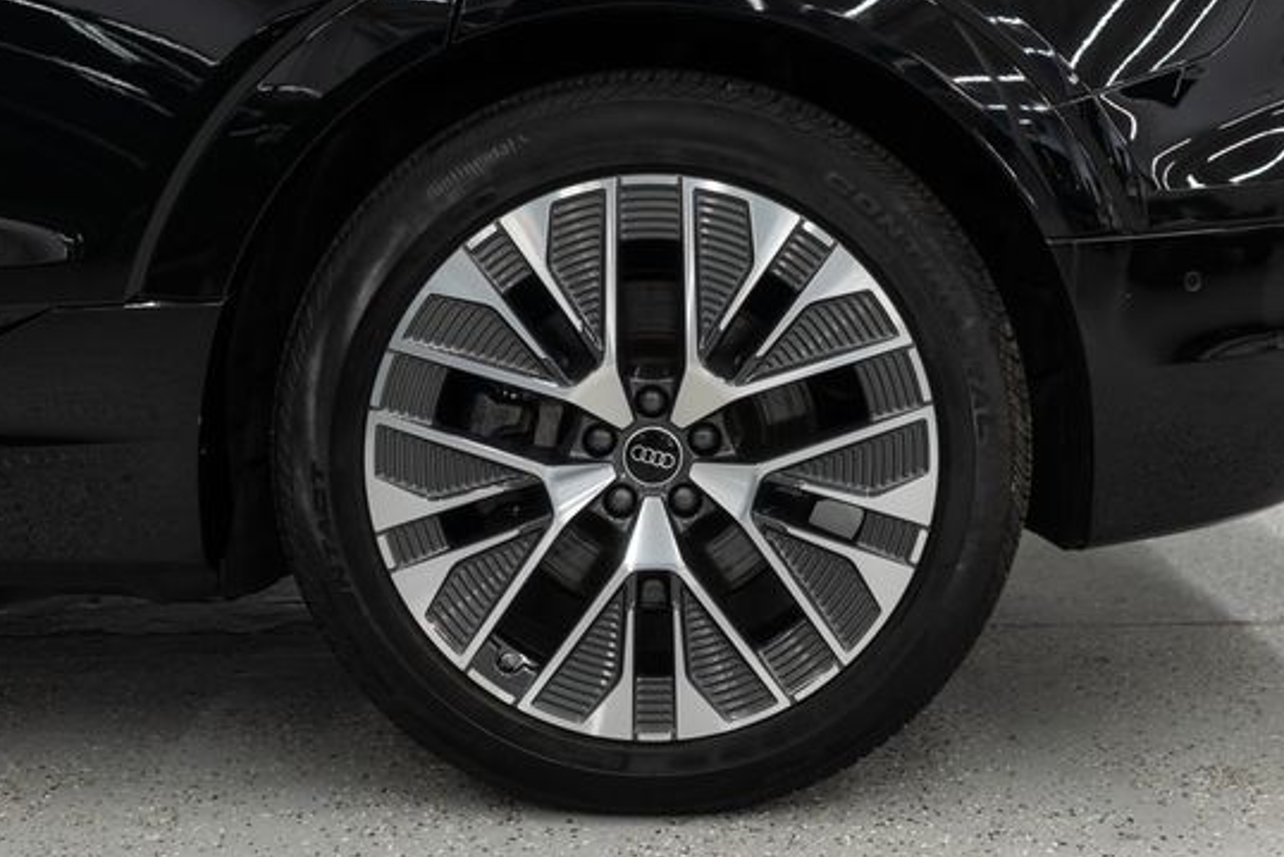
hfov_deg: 39.6
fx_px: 1784
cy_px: 381
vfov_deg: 27.0
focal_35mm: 50
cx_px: 675
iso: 200
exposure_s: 1/40
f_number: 3.2
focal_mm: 28
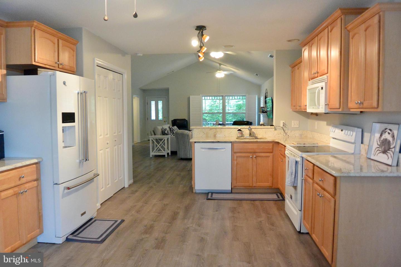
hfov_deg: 67.4
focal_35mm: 27
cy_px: 134
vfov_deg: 47.9
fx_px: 301
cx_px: 200
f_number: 3.5
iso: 720
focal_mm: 10
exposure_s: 1/60
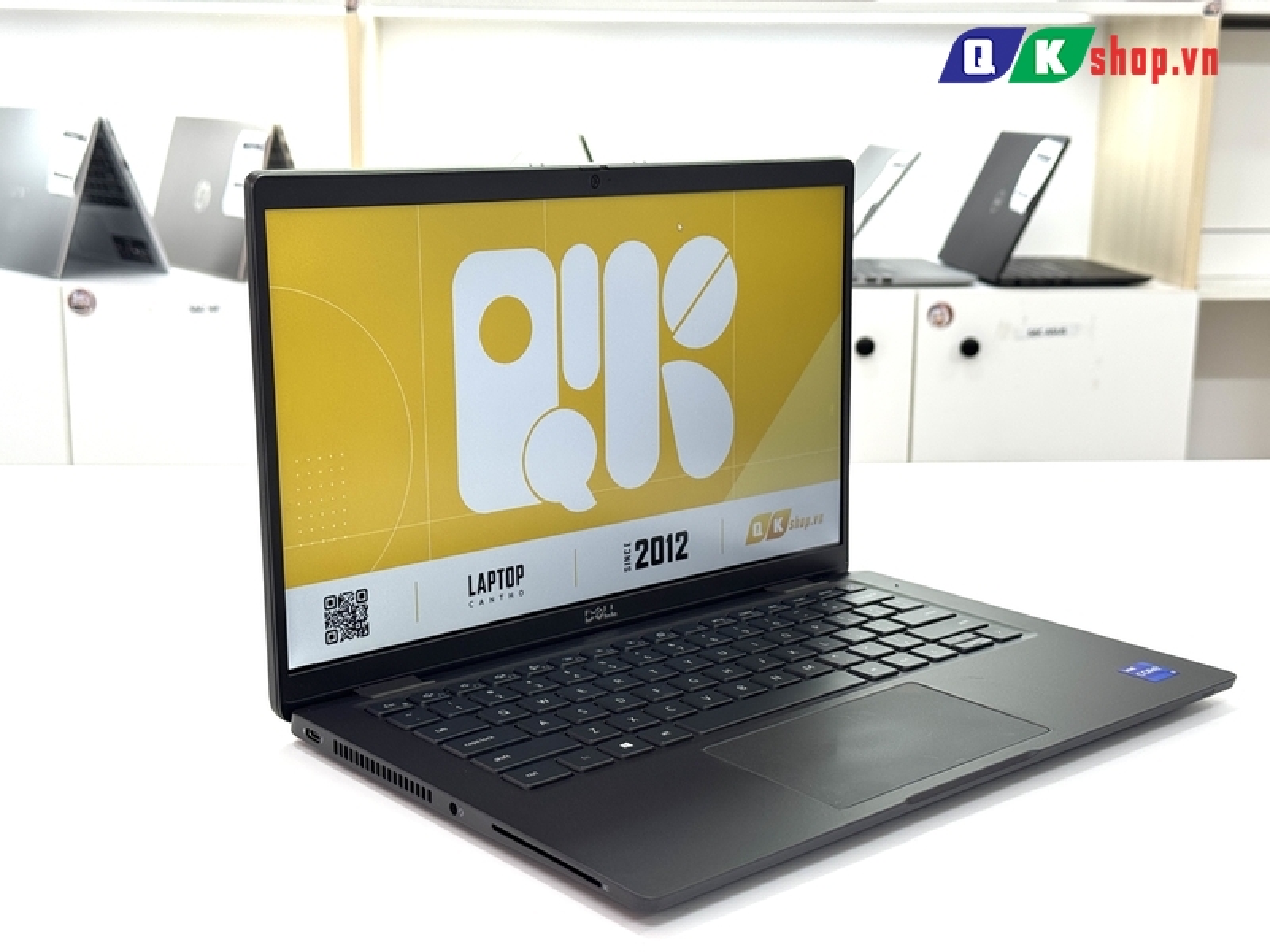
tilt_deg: -12.7
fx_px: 1761
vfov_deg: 30.3
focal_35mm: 48
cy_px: 476
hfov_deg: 39.7
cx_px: 635
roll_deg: -0.1
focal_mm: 6.76
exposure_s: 1/121
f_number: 1.78
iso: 64
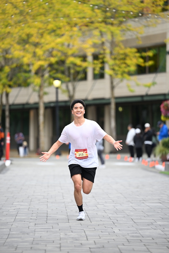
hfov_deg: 7.4
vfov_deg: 11.1
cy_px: 126
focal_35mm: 185
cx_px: 84
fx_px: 1302
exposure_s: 1/2000
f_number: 2.8
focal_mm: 185
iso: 640
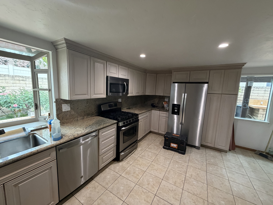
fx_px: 110
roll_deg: -3.1
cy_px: 102
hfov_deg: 102.1
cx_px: 136
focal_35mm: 14
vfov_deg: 85.7
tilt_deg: -3.9
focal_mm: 2.22
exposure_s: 1/60
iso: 320
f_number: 2.2
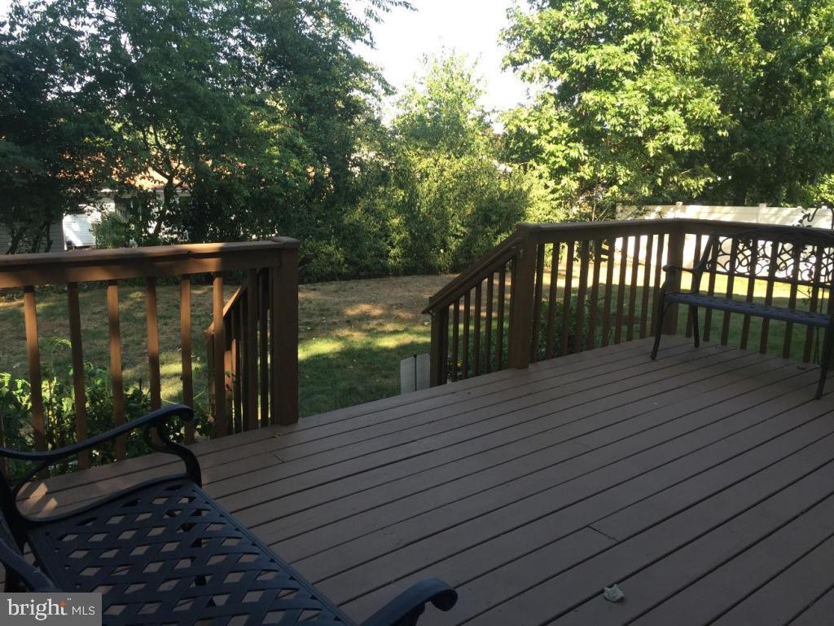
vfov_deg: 48.2
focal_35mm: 29
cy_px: 313
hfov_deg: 61.7
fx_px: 699
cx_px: 417
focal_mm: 4.15
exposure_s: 1/171
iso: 32
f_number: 2.2
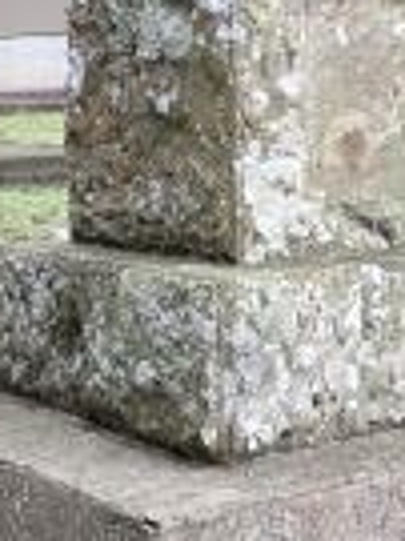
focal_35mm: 83
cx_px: 289
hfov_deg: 17.7
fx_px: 1297
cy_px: 156
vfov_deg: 23.4
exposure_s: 1/100
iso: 200
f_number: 2
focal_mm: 4.5
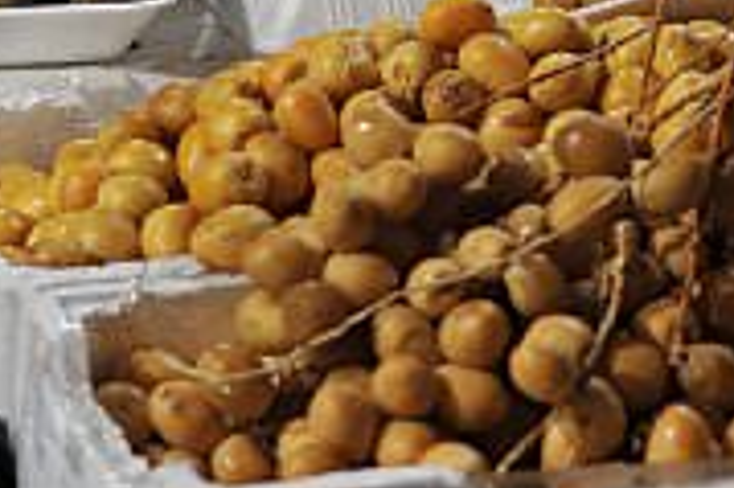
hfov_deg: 12.6
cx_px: 763
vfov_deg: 8.1
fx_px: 3280
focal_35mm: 161
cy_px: -531
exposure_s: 1/100
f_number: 3.2
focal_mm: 32
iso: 200
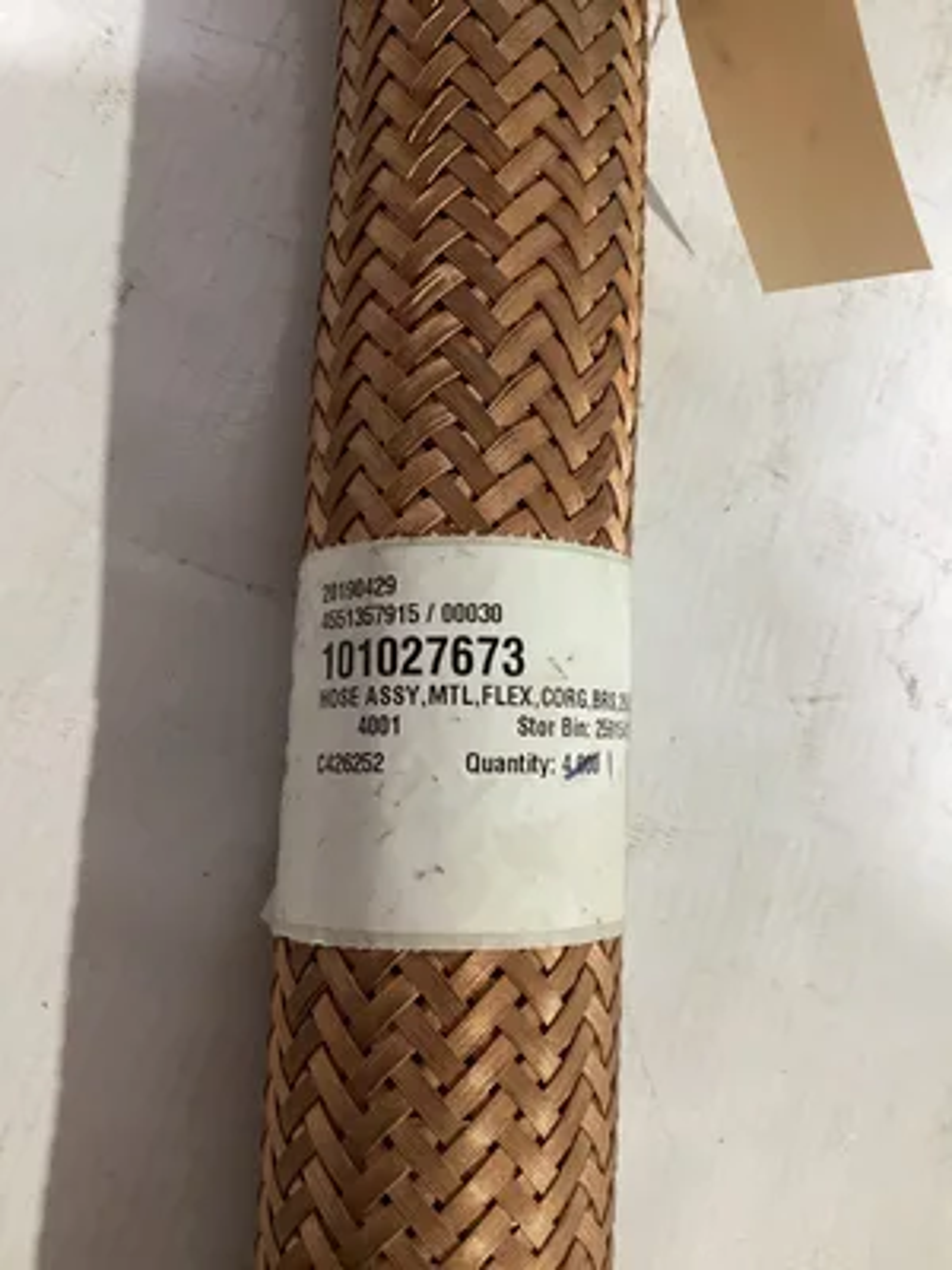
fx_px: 1137
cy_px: 635
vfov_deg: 58.4
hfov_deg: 45.4
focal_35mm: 31
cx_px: 476
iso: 400
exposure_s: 1/50
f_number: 2.4
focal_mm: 3.3
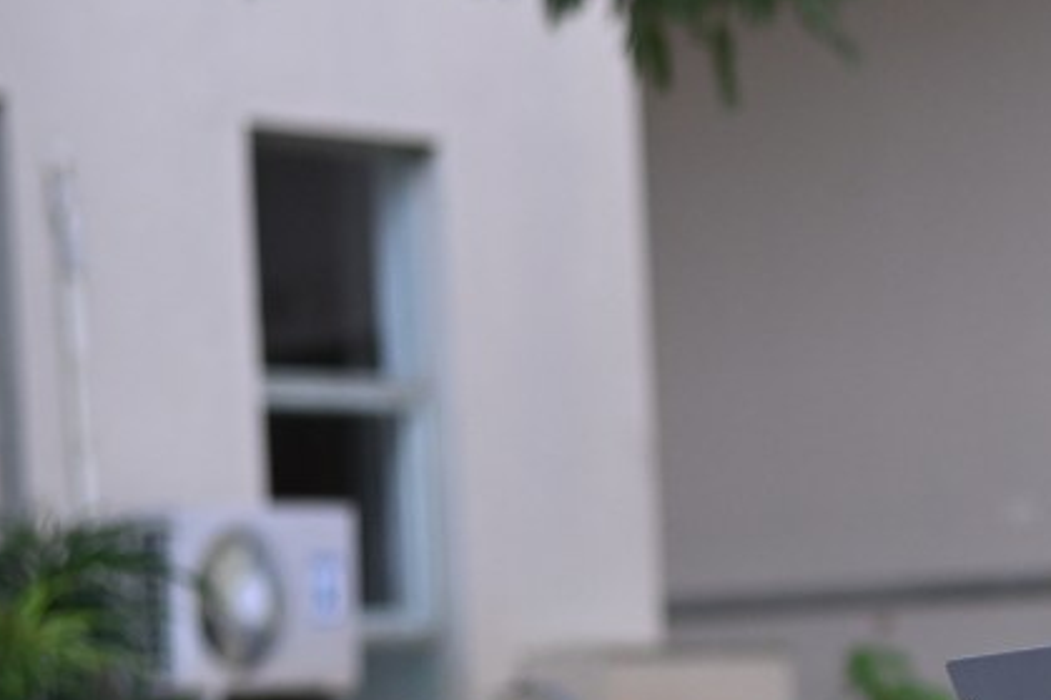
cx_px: 1645
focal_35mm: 191
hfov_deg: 10.4
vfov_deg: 7.2
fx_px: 5574
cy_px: 709
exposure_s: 1/3200
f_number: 2.8
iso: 800
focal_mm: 50
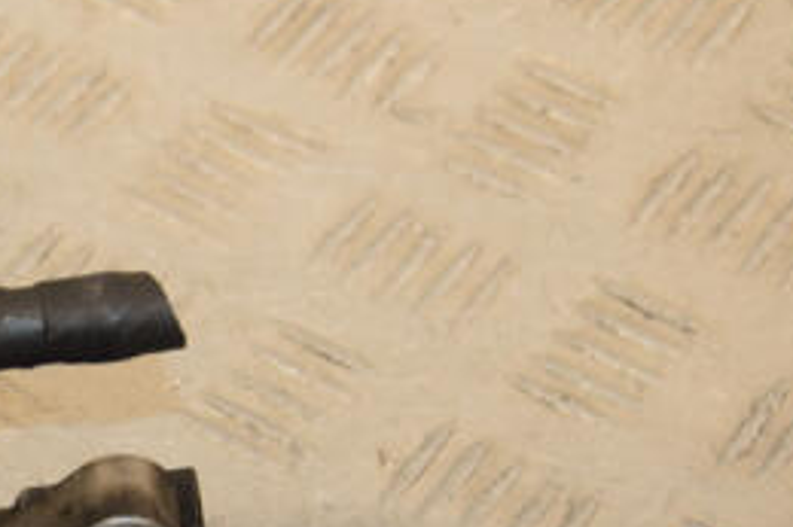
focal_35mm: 201
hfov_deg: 10.2
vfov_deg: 6.8
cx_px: -3
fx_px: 4425
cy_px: 466
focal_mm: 58
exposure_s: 1/200
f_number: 7.1
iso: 800
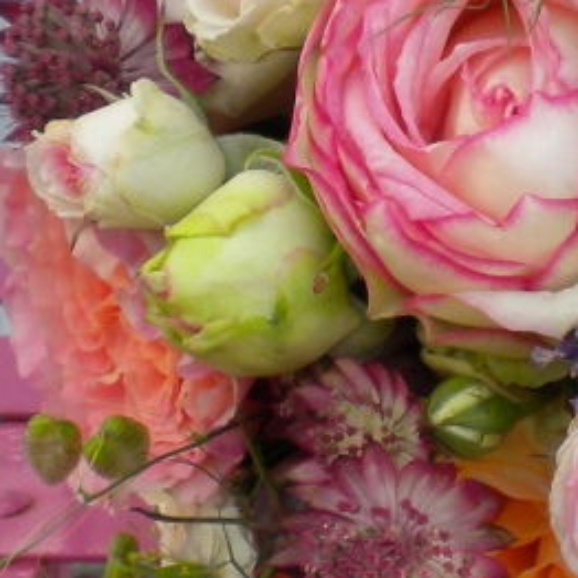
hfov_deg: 14.1
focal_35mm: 121
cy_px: 188
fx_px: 2286
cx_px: 613
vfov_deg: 14.4
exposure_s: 1/152
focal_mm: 6.3
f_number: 4.6
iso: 100
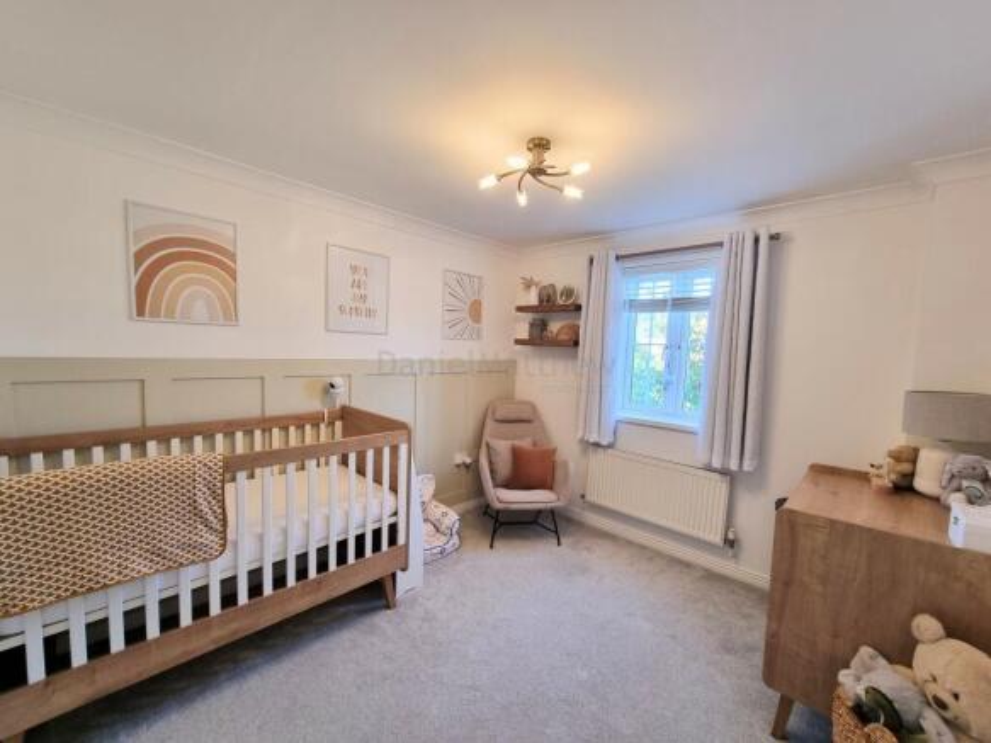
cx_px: 496
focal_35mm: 13
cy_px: 372
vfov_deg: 89.9
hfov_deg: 106.2
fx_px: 372
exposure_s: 1/50
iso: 100
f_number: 2.2
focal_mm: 2.2
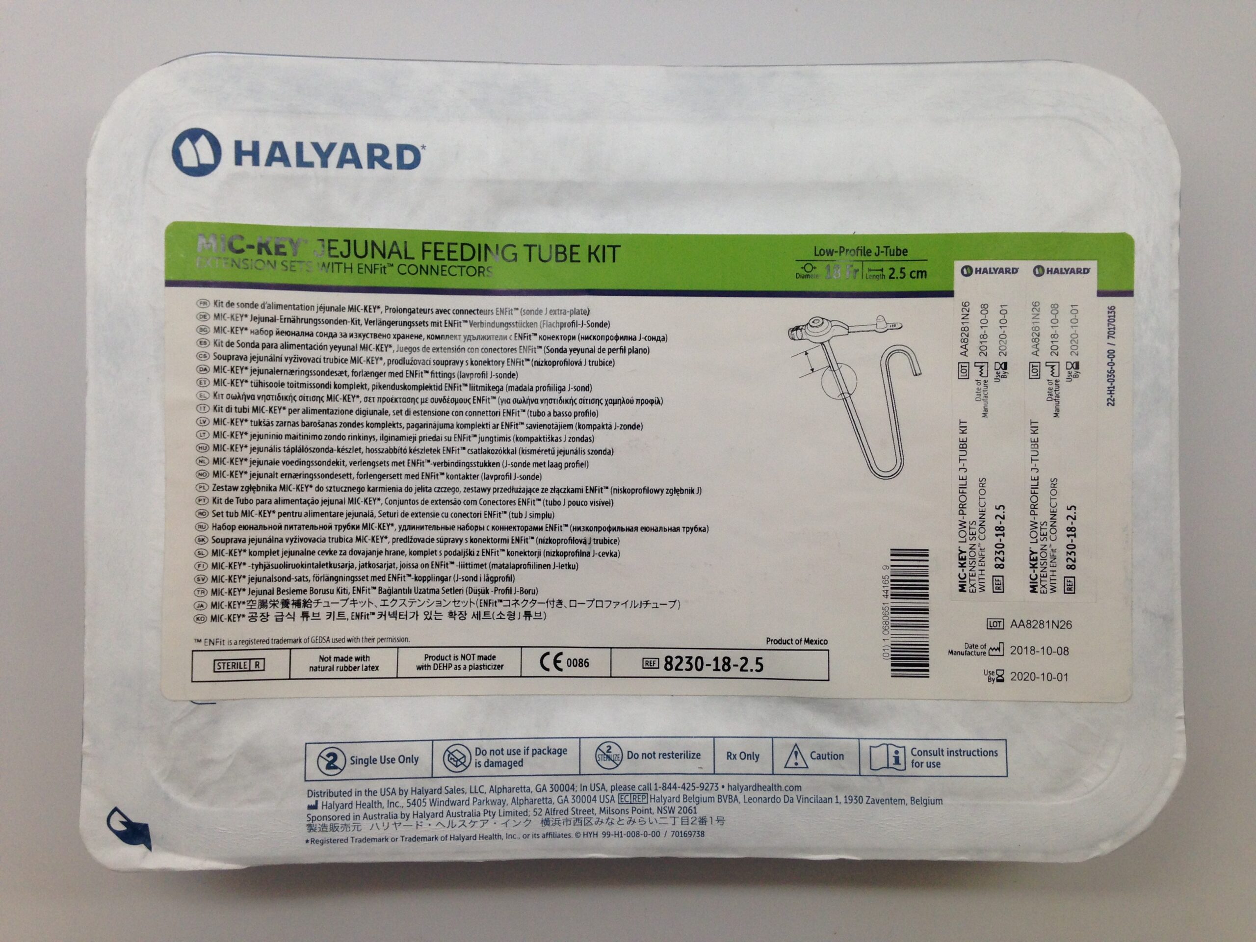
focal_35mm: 33
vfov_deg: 42.9
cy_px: 471
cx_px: 628
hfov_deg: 55.4
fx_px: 1197
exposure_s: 1/120
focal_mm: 4.12
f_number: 2.4
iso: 80
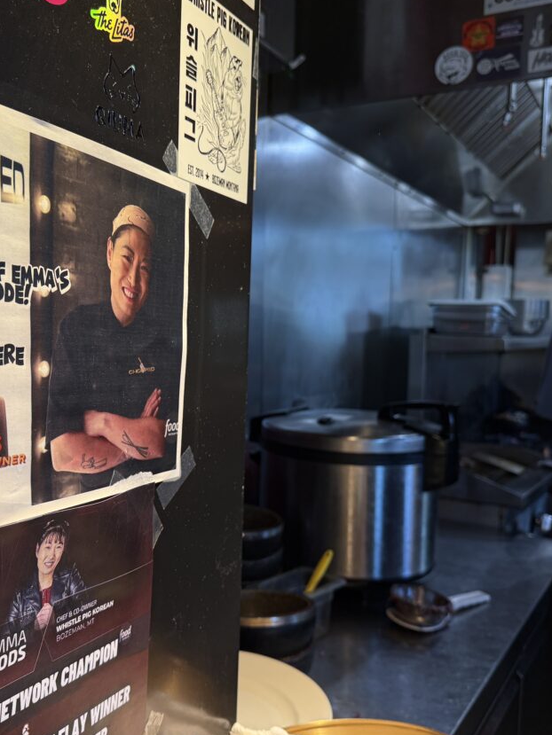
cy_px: 373
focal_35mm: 33
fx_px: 701
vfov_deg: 55.3
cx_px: 221
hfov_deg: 42.7
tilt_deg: -2.6
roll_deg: -1.1
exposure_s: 1/120
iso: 100
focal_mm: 6.76
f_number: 1.78
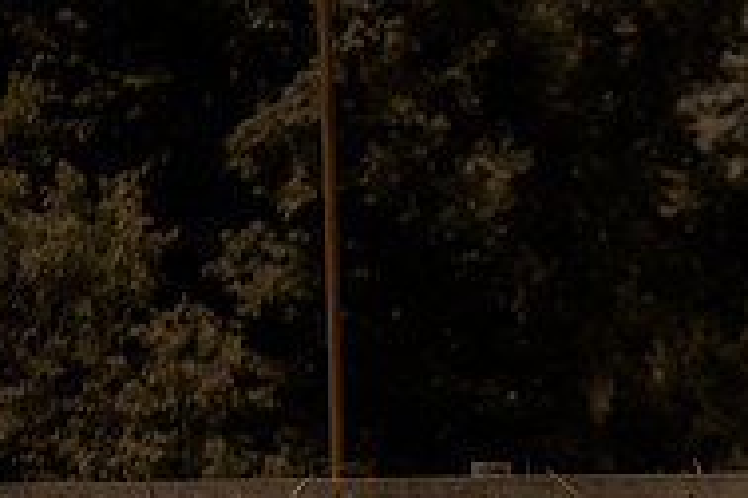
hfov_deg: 4.3
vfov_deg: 2.9
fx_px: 9869
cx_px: 966
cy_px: 696
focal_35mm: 475
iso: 125
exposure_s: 1/1600
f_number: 2.8
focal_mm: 155
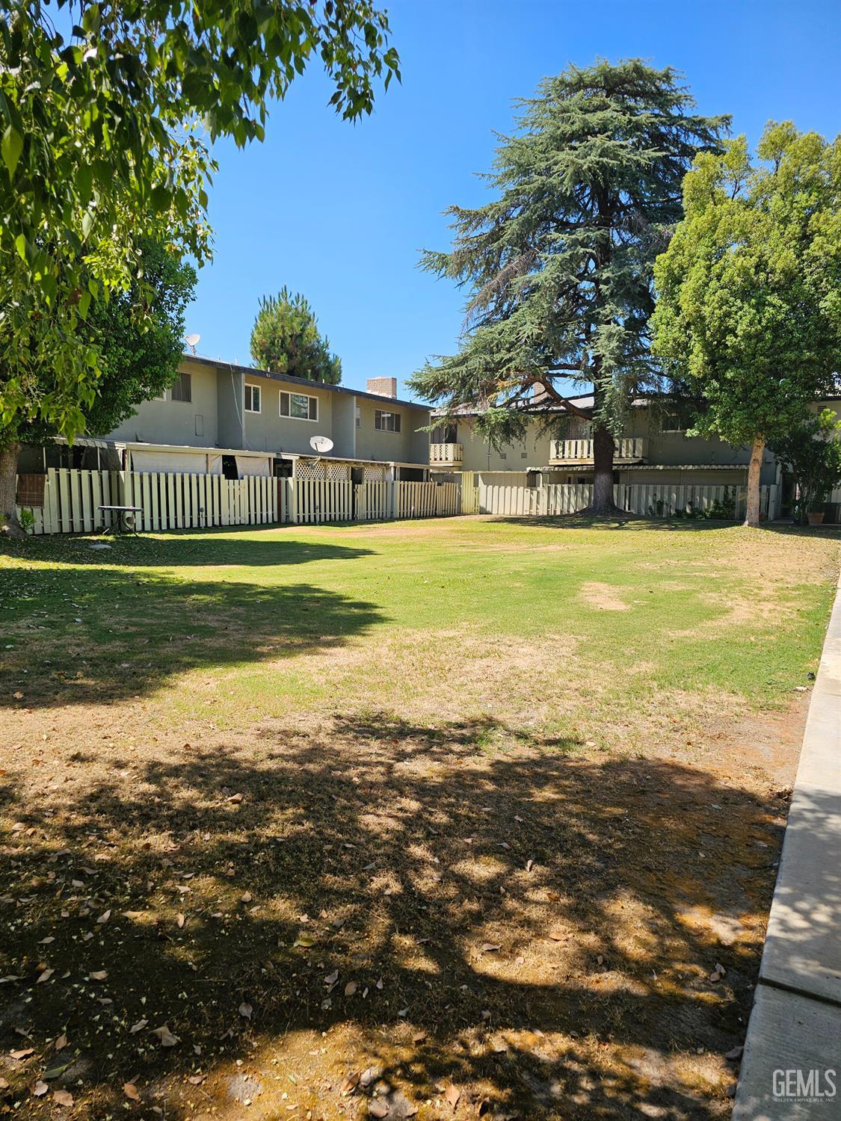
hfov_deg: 58.9
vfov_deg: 73.9
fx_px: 745
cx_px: 420
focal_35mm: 23
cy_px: 560
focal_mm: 6.3
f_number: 1.7
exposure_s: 1/425
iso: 10
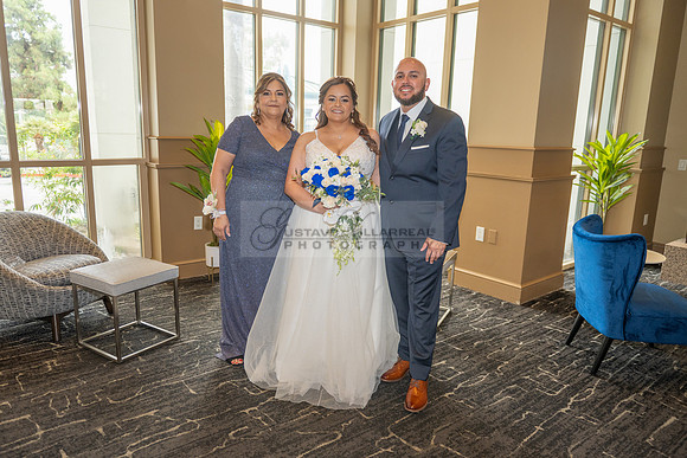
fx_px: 480
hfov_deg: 71.2
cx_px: 327
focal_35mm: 25
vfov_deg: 51.1
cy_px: 230
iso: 500
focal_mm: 24
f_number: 3.2
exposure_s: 1/160
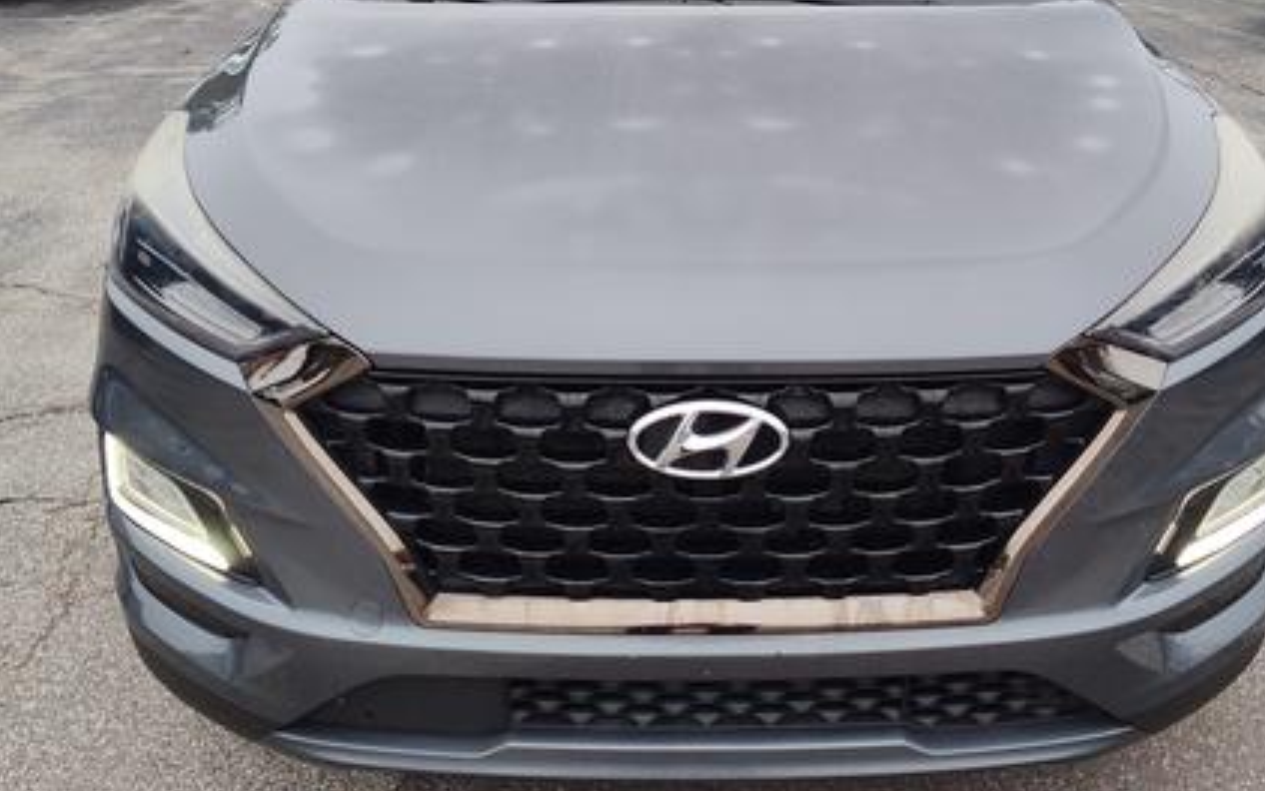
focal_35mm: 37
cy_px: 267
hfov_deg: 52.6
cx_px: 713
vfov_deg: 34.2
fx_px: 1276
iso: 100
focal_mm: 5.56
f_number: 1.88
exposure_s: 1/190
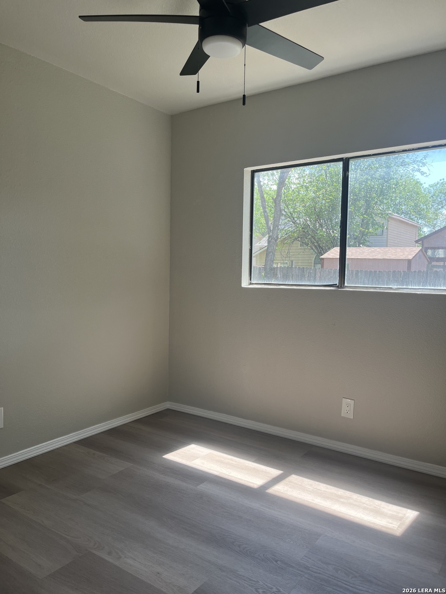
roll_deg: -0.7
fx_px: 447
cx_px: 223
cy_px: 297
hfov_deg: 53.1
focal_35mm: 26
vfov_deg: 67.3
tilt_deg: -3.4
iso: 50
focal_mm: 5.1
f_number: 1.6
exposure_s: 1/327
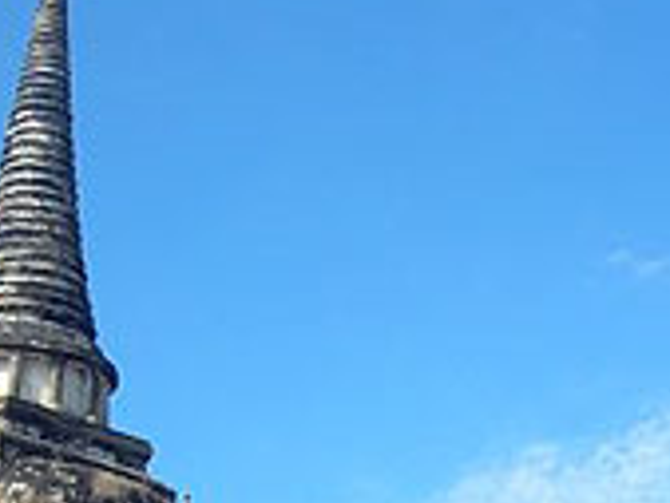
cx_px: 452
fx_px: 1956
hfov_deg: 19.4
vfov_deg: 14.2
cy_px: 614
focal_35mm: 101
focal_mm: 7.8
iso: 64
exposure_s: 1/400
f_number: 4.8
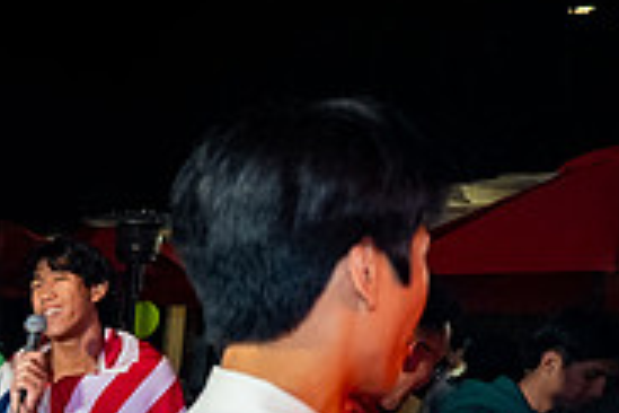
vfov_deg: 16.7
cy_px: 577
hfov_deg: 21.9
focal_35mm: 76
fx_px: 1307
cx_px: -321
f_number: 2.8
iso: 1000
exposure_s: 1/160
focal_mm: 24
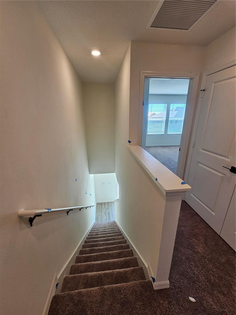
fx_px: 118
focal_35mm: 13
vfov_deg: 106.2
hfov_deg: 89.9
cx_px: 118
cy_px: 158
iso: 80
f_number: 2.2
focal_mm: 2.2
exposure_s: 1/120
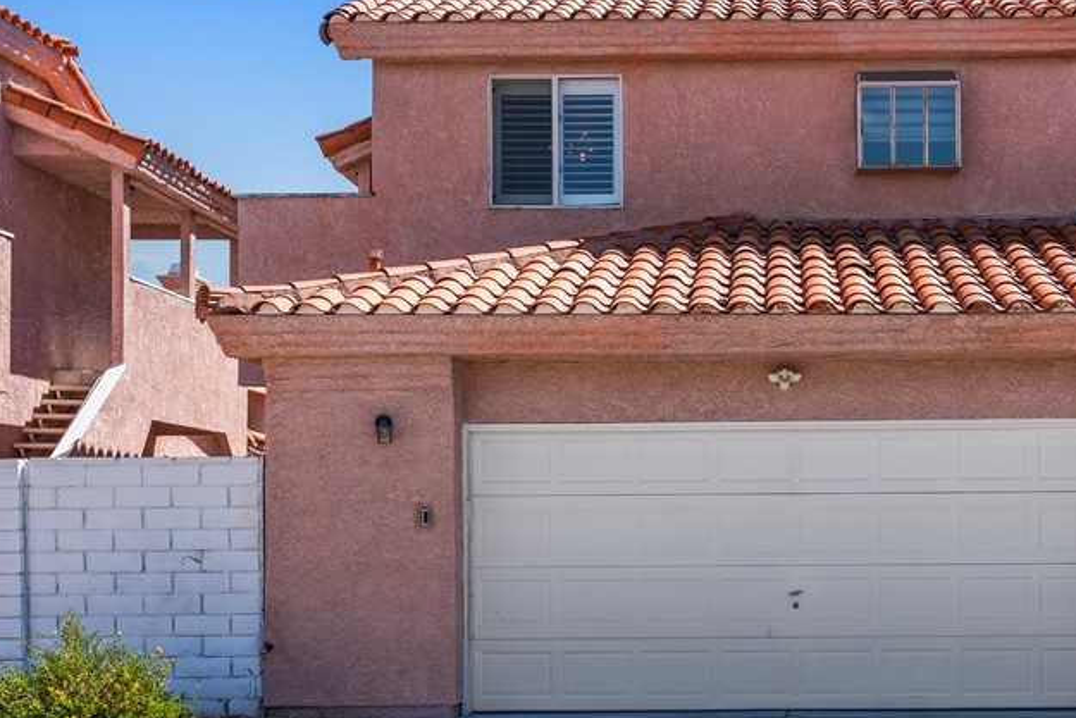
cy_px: 518
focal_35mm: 59
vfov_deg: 22.8
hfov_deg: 33.3
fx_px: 1764
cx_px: 796
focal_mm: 23
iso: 400
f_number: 8
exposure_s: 1/8000
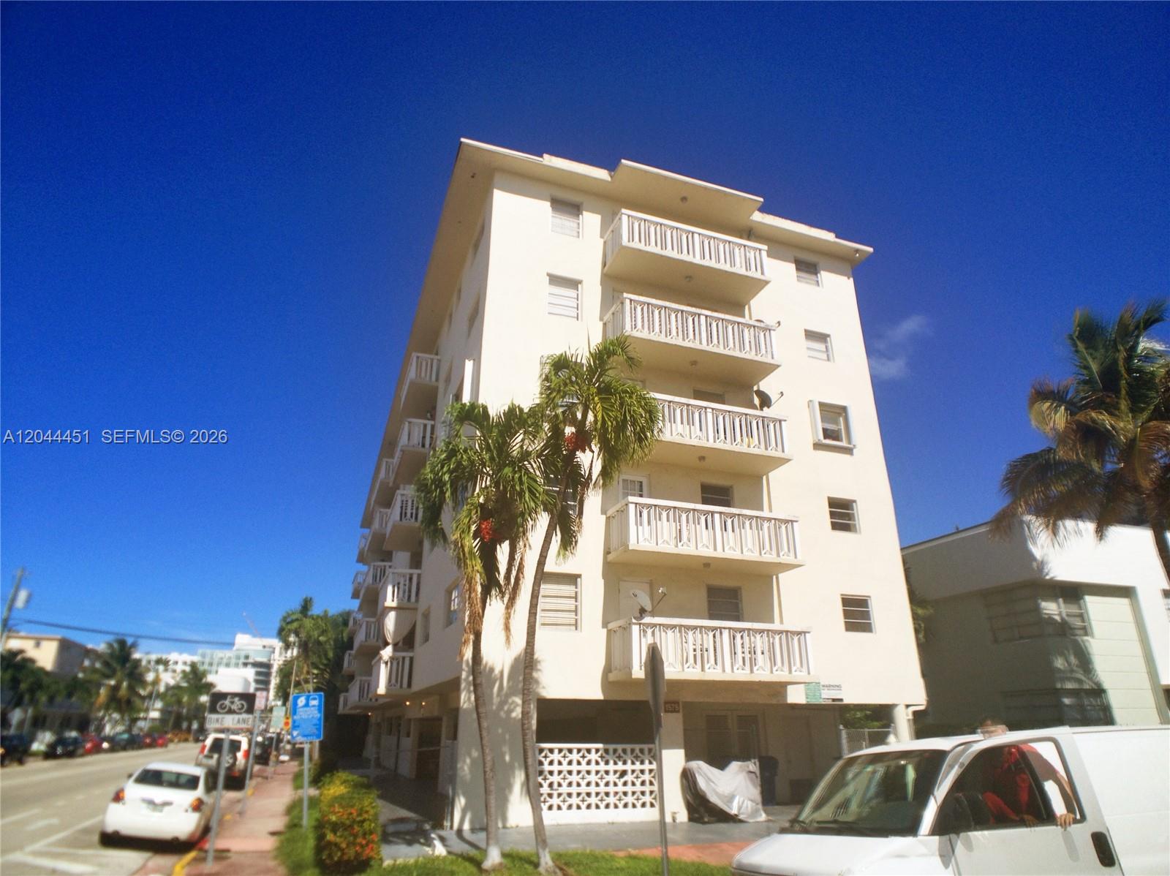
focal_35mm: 35
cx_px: 585
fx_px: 1182
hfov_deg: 52.7
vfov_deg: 40.7
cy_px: 438
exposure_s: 1/4255
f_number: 2.4
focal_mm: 4.28
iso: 50
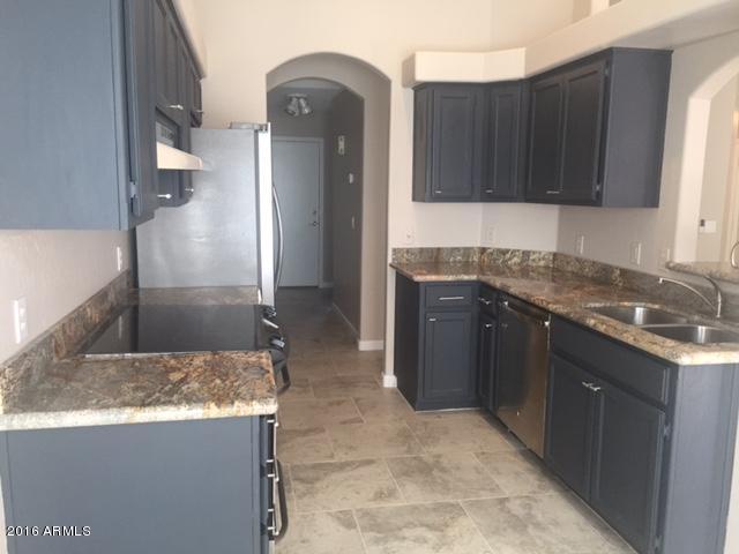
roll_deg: -1.2
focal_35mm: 29
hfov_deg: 61.7
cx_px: 370
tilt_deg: -8.7
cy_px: 277
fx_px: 619
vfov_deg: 48.2
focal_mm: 4.15
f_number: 2.2
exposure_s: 1/30
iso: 50
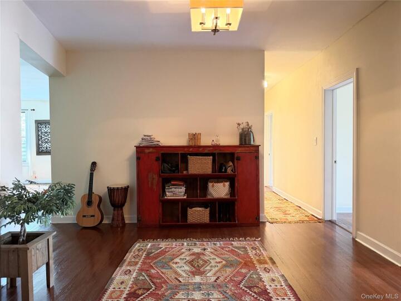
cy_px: 150
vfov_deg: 56.8
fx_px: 278
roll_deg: +0.9
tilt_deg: -1.4
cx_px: 200
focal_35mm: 24
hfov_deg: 71.6
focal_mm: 6.76
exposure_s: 1/60
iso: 500
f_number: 1.78
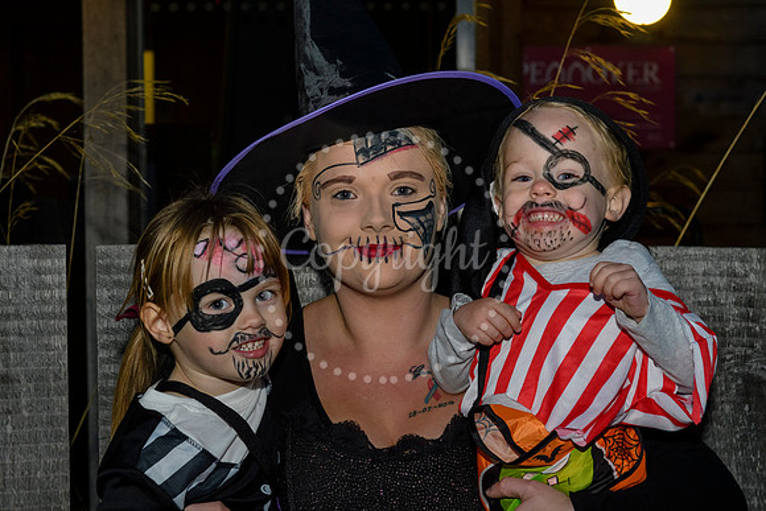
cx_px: 383
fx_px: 1437
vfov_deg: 20.2
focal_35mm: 68
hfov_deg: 29.9
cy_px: 256
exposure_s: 1/60
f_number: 5
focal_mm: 45
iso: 1600
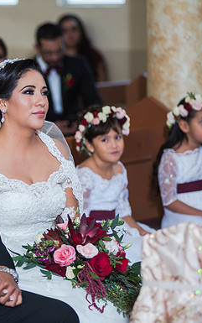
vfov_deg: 10.9
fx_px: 1689
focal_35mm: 192
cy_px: 162
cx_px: -3
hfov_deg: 6.8
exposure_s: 1/125
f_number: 2.8
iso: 320
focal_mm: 125
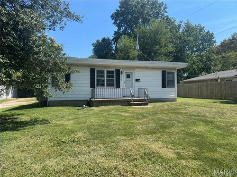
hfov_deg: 71.6
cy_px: 88
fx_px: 164
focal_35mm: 24
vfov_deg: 56.8
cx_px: 118
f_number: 1.78
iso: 80
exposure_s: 1/2833
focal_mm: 6.76
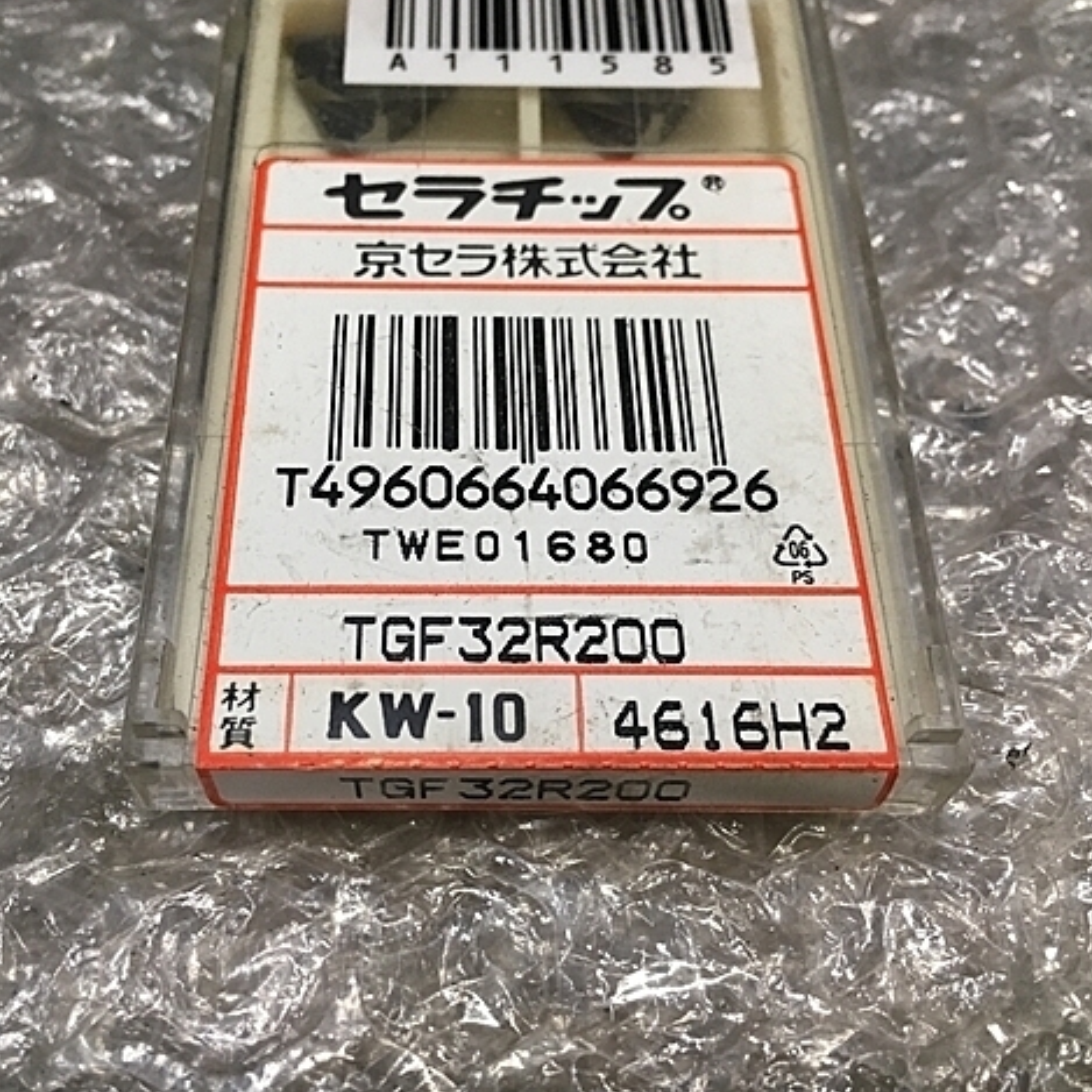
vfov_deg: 47.2
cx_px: 484
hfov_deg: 47.1
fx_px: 1249
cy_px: 552
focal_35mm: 35
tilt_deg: -57.2
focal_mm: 4.15
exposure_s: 1/30
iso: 40
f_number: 2.2
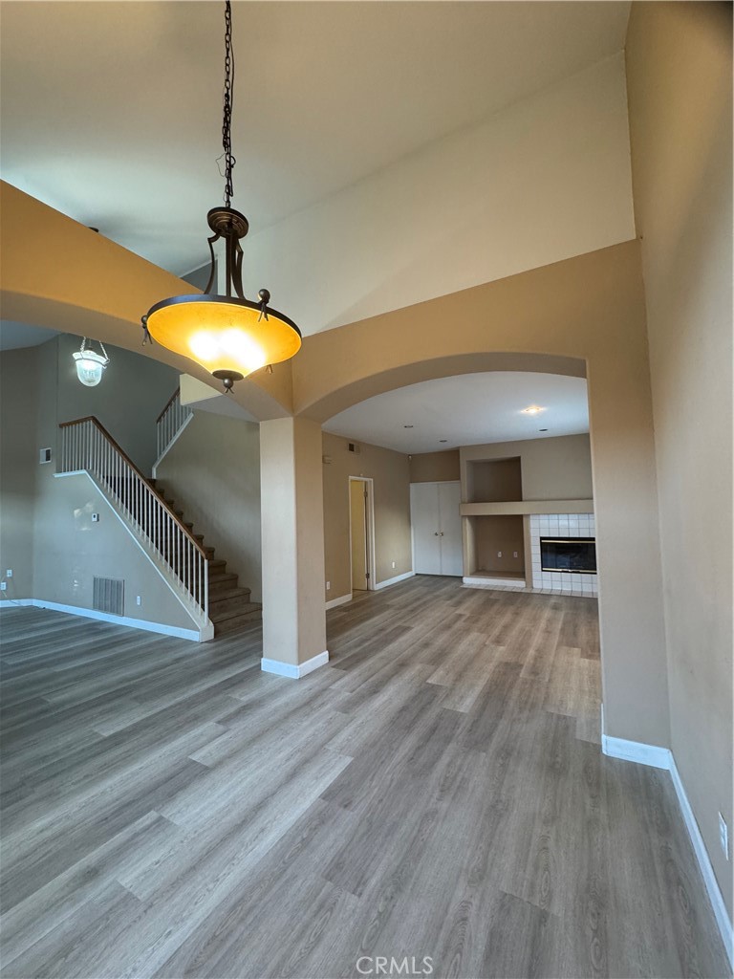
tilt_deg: +2.8
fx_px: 396
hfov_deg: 85.7
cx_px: 367
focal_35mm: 14
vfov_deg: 102.1
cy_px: 490
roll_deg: +1.5
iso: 250
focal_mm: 2.22
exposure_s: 1/60
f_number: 2.2
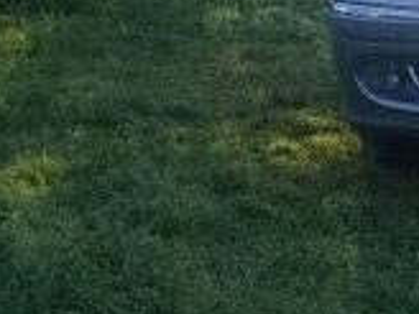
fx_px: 1513
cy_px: -42
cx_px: 792
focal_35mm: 125
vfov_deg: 11.7
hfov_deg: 13.8
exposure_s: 1/245
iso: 50
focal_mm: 3.3
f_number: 2.2
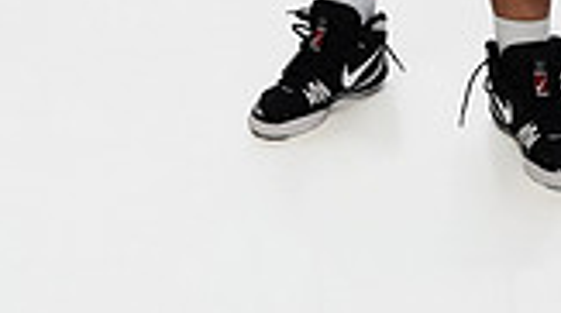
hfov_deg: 15.1
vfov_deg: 7.9
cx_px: 399
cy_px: -437
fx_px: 2109
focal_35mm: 142
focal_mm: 49
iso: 800
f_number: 8
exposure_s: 1/250
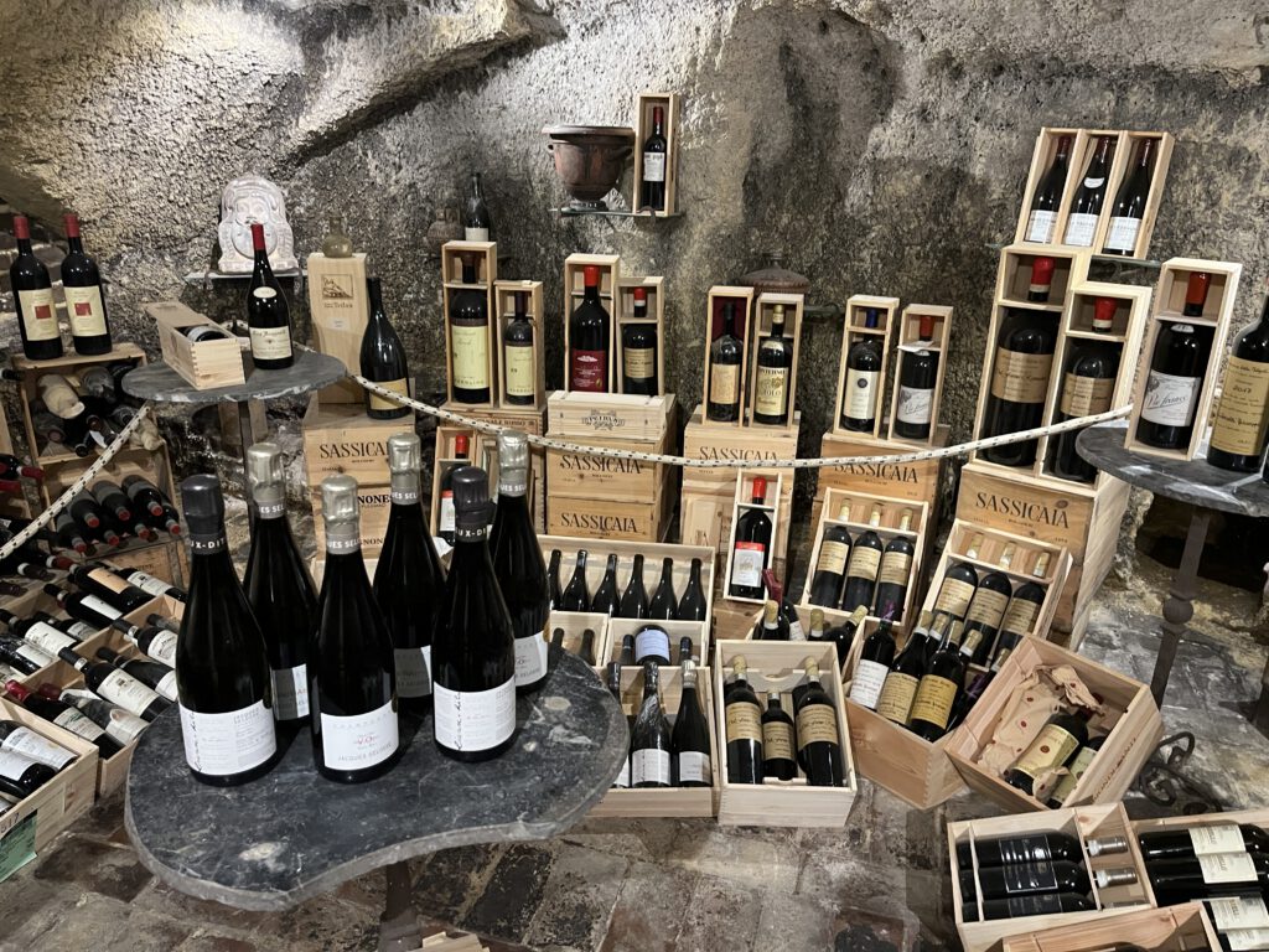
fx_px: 953
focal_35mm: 26
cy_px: 476
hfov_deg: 67.3
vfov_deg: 53.1
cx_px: 634
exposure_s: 1/50
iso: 400
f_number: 1.6
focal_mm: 5.1
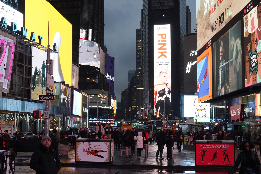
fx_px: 435
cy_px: 87
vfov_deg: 22.6
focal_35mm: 60
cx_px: 130
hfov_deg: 33.4
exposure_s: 1/100
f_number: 14
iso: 2000
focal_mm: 60
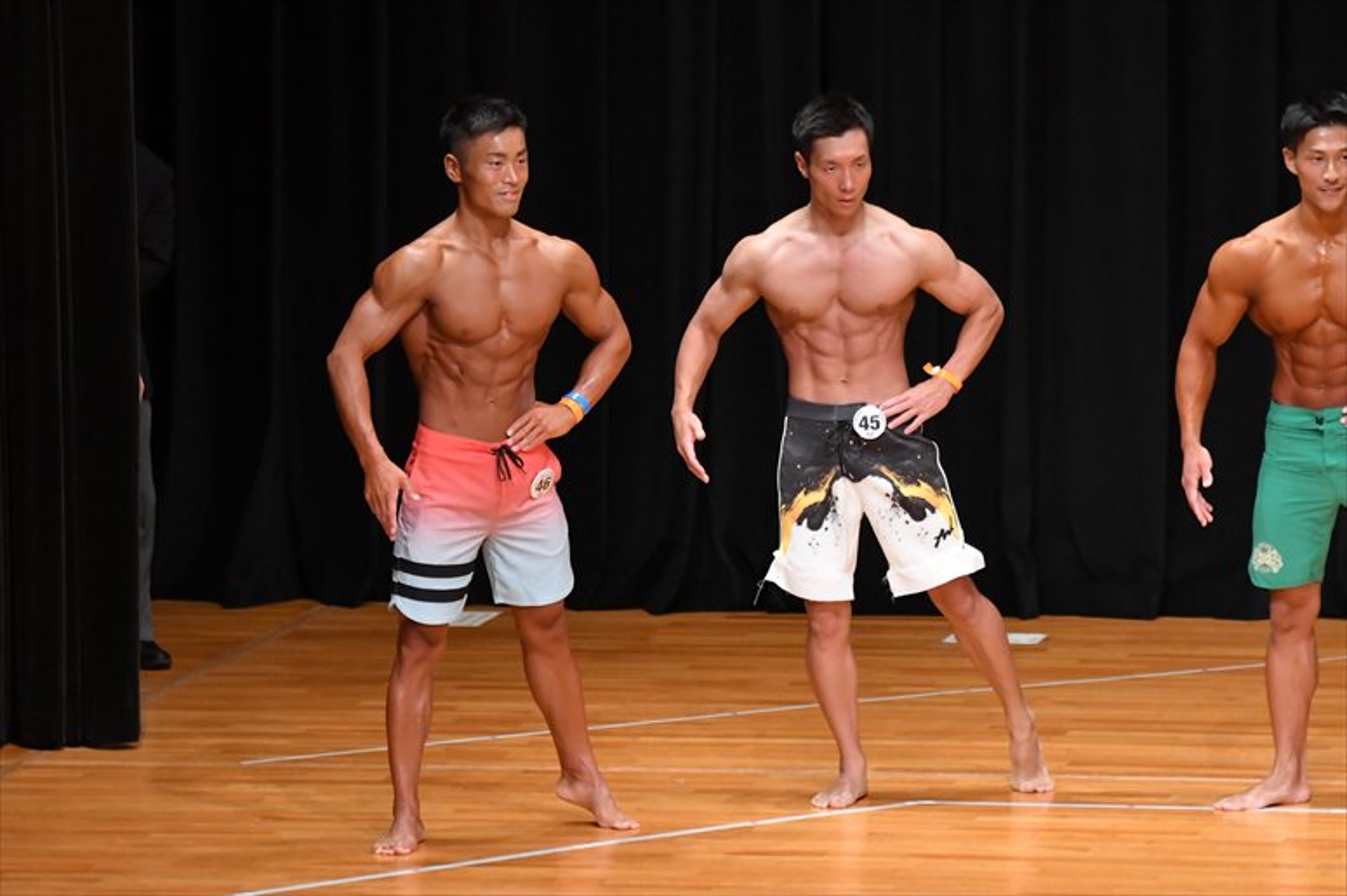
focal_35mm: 270
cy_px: 448
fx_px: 10098
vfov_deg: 5.1
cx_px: 674
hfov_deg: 7.6
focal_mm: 180
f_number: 5.6
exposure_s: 1/400
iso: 5000
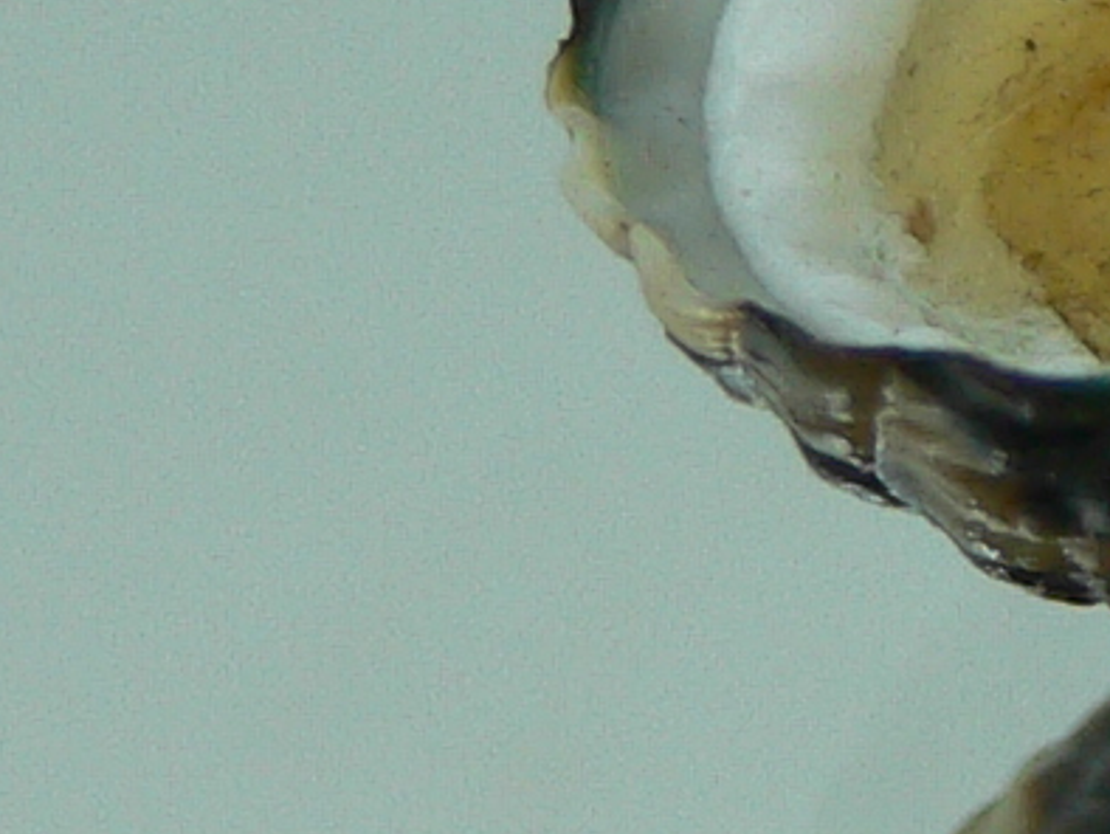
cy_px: 533
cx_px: 1693
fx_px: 5743
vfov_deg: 8.3
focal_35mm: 179
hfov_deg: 10.6
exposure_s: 1/60
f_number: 2.8
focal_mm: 4.6
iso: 80
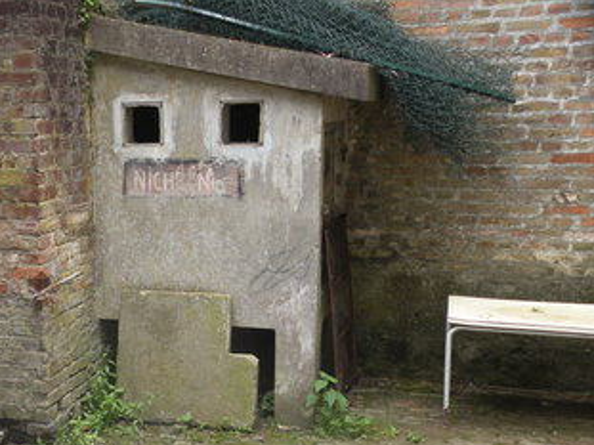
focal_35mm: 54
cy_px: 239
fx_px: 926
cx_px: 244
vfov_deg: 27.0
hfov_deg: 35.5
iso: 70
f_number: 3.2
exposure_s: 1/60
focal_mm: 7.4
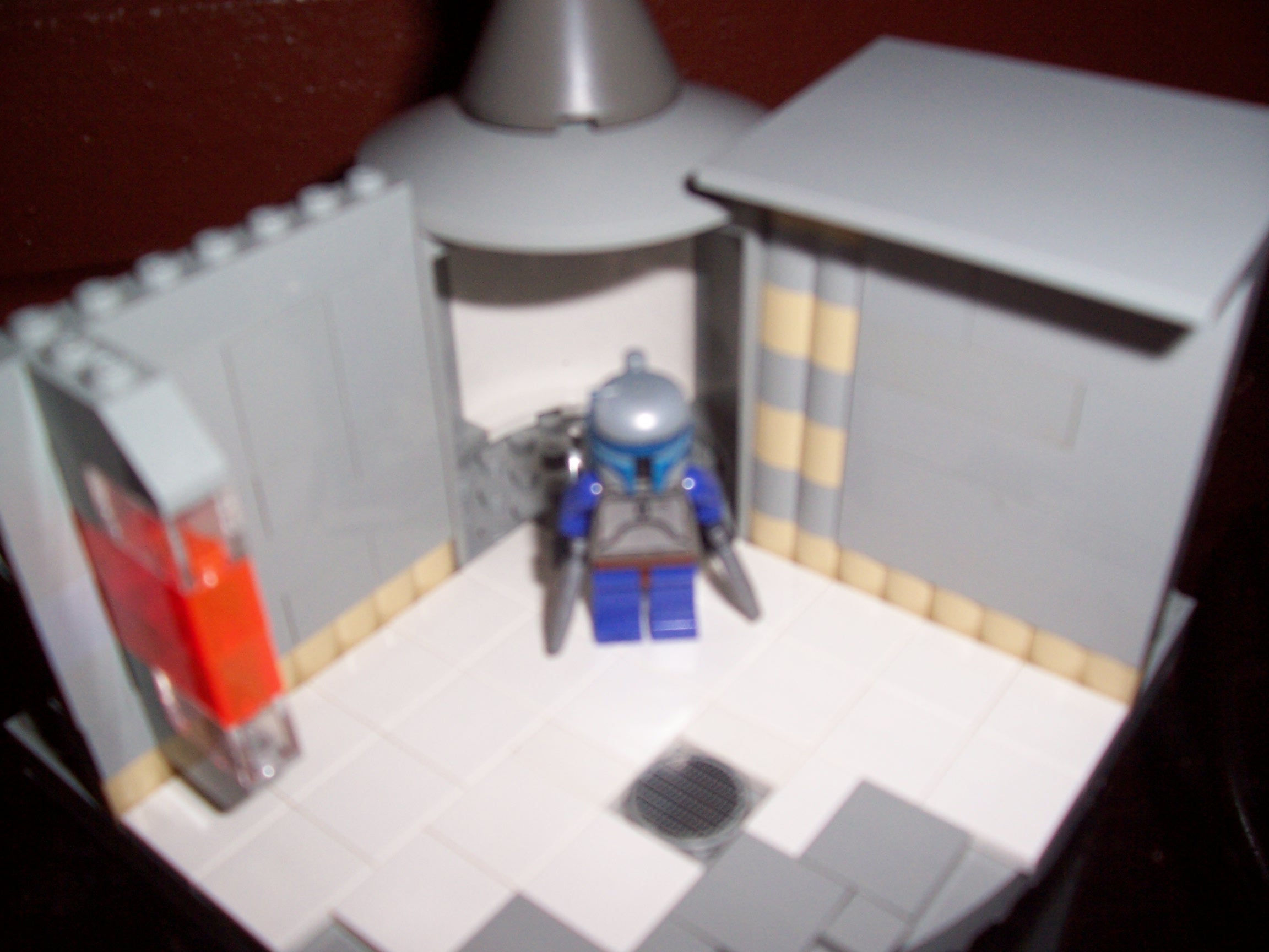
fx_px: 1246
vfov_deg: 41.8
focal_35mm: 34
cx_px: 634
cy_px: 476
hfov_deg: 54.0
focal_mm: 5.6
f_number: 2.7
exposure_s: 1/60
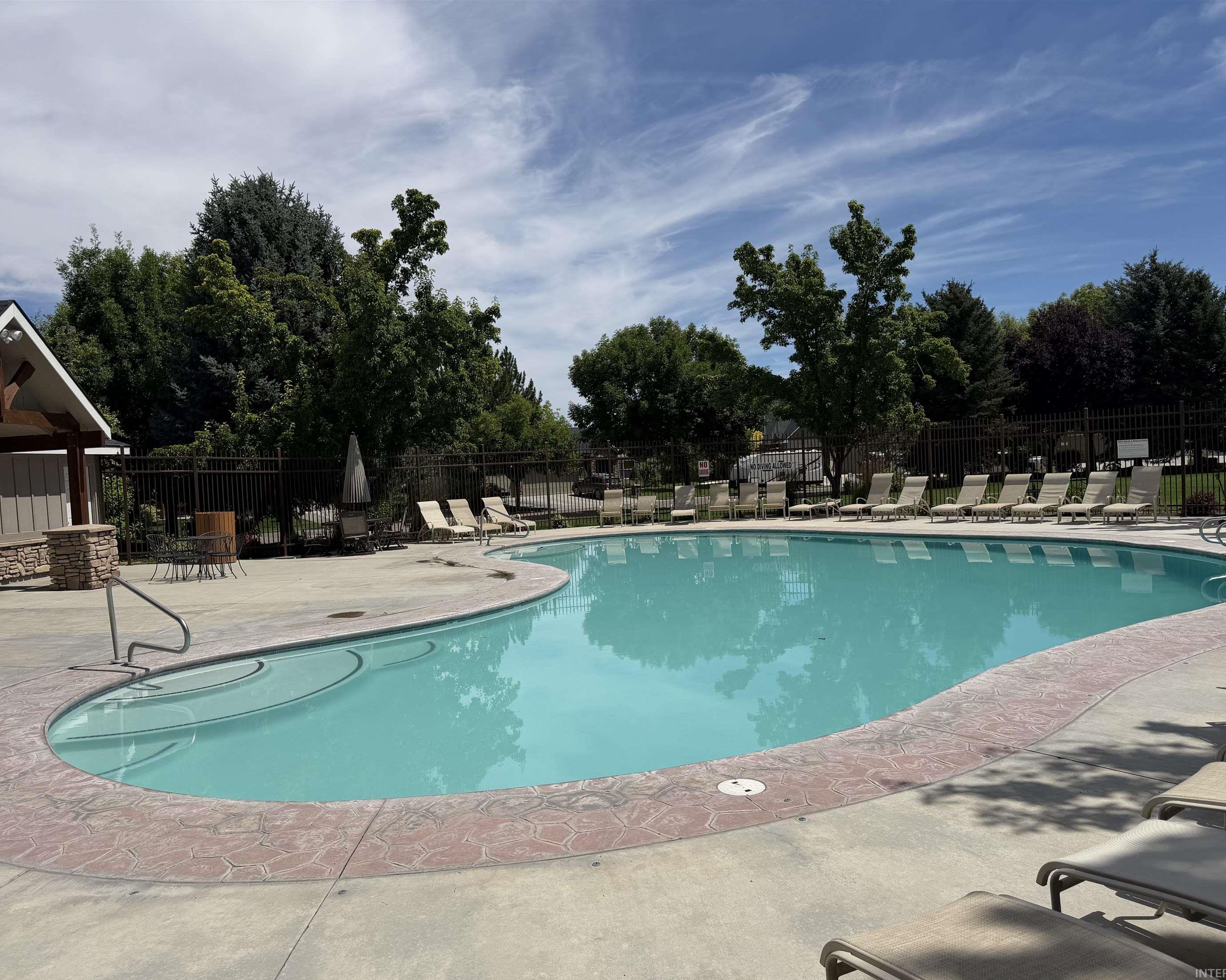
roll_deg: +3.8
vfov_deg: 54.9
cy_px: 509
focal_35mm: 26
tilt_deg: -2.3
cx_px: 617
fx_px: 943
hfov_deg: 66.0
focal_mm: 6.76
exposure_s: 1/10309
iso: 80
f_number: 1.78
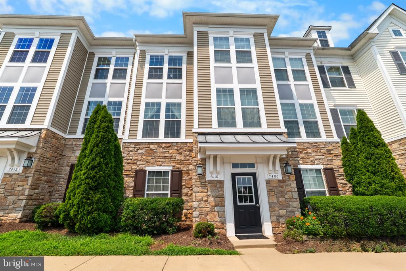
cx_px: 203
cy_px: 136
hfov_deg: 96.7
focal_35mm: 16
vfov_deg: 73.8
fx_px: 181
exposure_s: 1/125
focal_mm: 16
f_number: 7.1
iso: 160
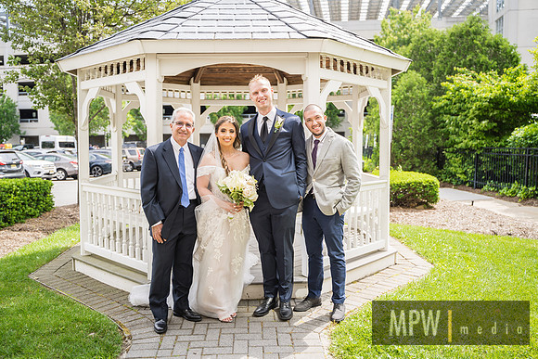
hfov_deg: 58.7
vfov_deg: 41.1
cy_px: 180
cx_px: 269
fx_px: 478
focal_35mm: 32
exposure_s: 1/500
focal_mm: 32
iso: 100
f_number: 2.8
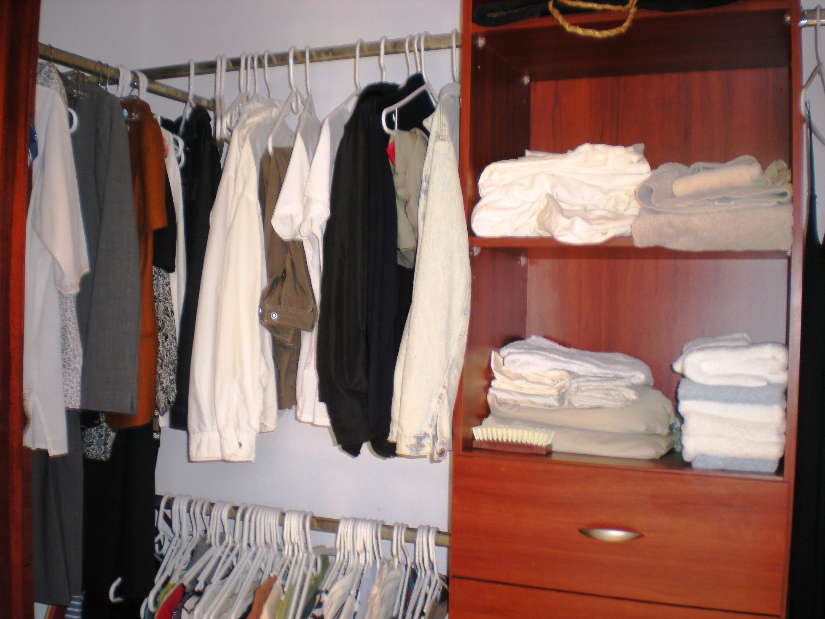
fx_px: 906
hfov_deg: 49.0
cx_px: 412
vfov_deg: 37.7
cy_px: 310
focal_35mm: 38
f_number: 3.1
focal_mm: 6.3
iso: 74
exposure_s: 1/30
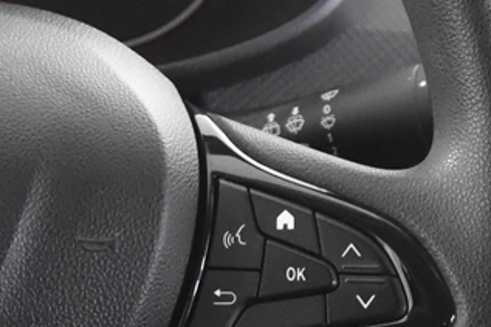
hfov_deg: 10.1
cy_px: 401
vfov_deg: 6.8
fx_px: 2726
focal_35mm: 200
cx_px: -161
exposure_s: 1/30
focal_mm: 22
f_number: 3
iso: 3200
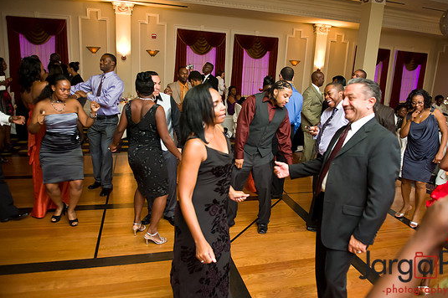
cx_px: 242
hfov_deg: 69.3
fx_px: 323
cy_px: 146
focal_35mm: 26
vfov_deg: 49.5
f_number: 3.2
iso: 3200
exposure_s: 1/125
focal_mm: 24
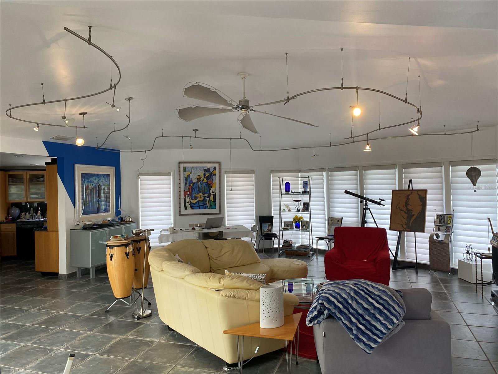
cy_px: 187
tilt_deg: +0.3
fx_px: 374
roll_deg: +1.6
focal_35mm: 26
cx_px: 249
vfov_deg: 53.1
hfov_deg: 67.3
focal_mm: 4.25
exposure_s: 1/120
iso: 80
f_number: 1.8
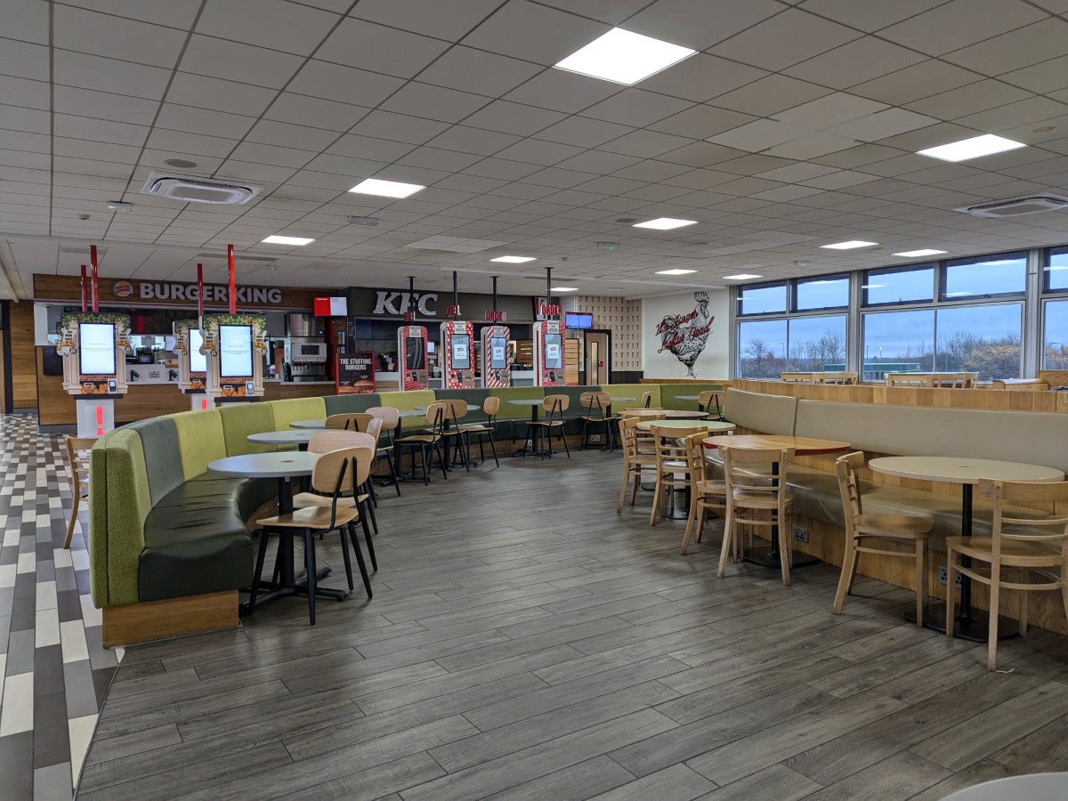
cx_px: 534
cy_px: 400
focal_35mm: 24
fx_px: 740
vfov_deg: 56.8
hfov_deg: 71.6
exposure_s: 1/50
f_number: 1.85
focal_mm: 6.81
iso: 75
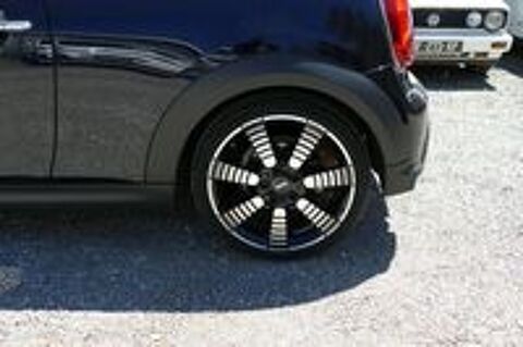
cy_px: 174
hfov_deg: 54.5
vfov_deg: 37.8
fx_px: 508
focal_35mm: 35
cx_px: 262
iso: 125
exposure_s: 1/640
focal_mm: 12.64
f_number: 3.1
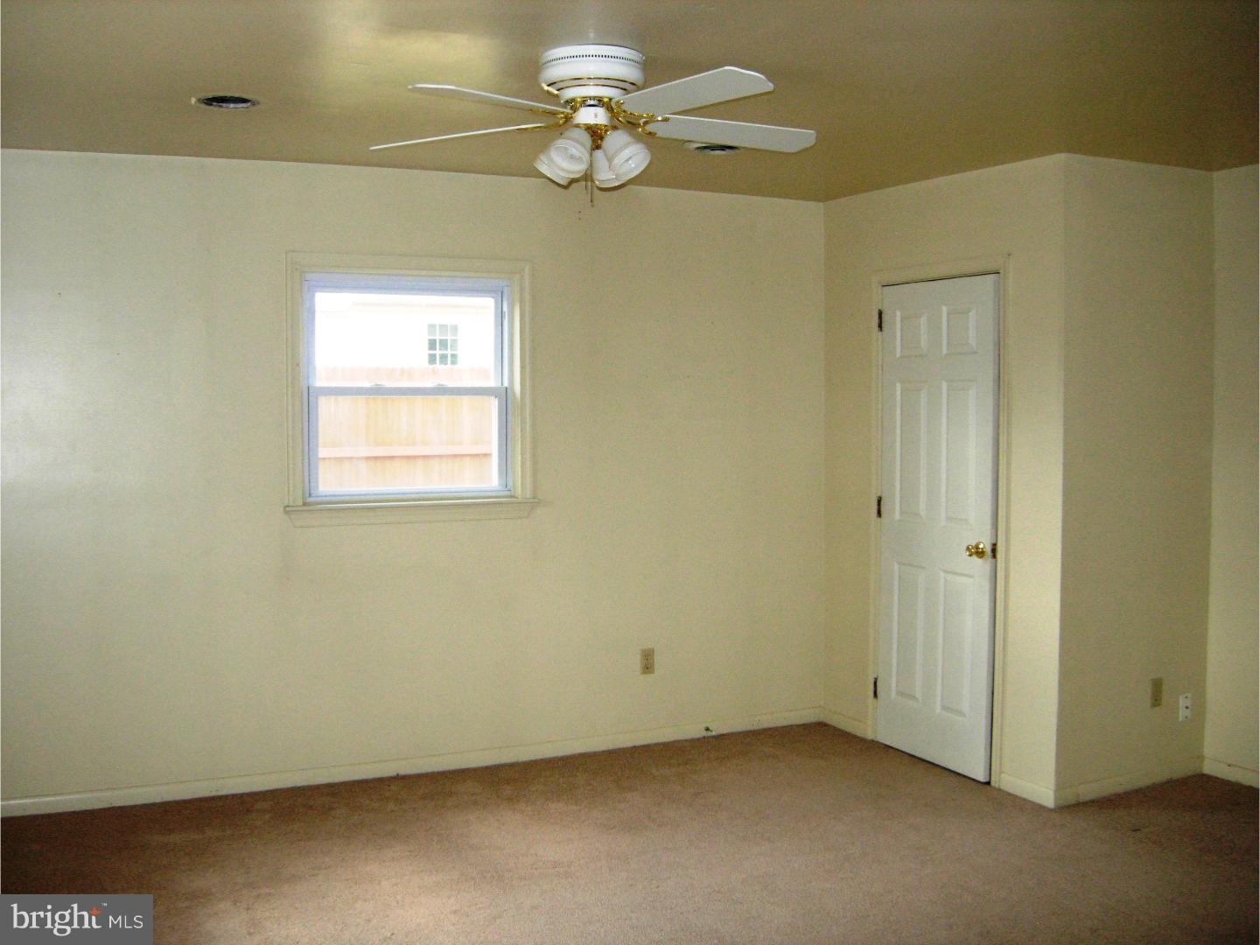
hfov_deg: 51.4
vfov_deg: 39.7
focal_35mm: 36
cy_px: 472
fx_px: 1310
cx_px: 630
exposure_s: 1/181
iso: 200
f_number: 2.7
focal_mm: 7.5
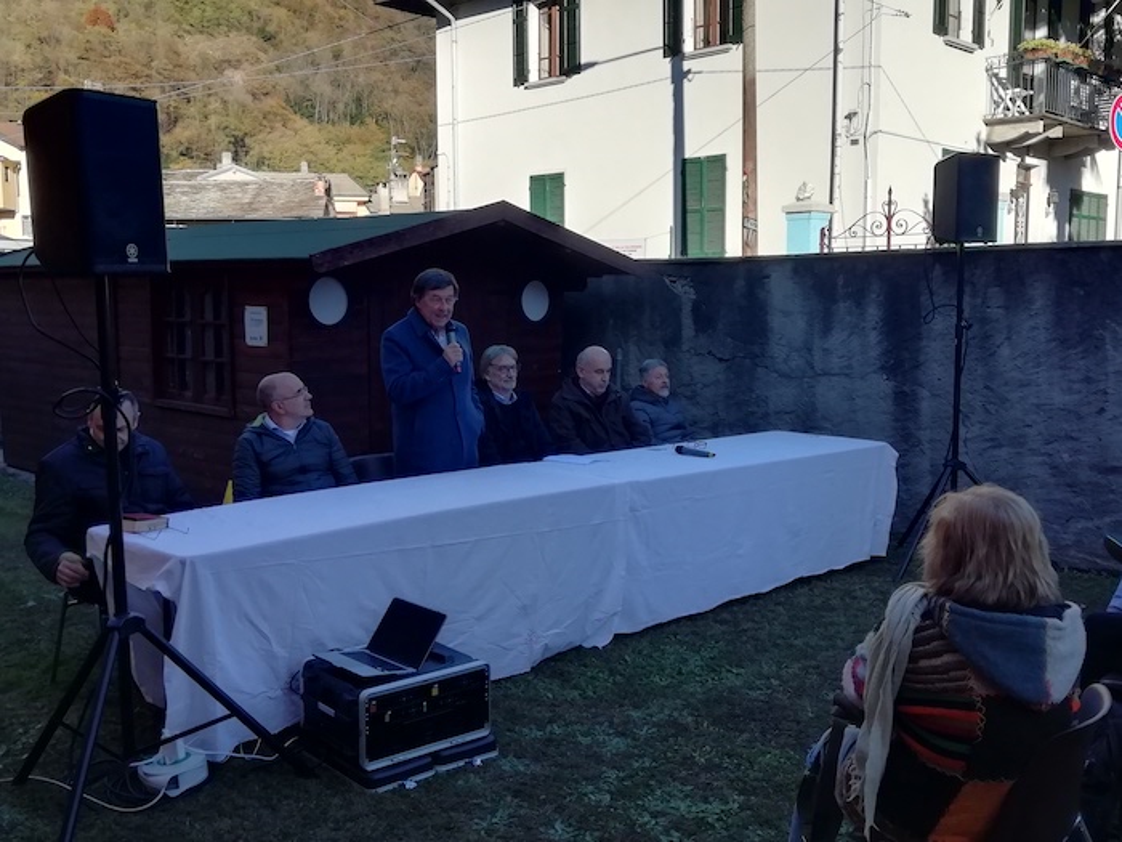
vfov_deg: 41.8
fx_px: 1102
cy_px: 421
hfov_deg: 54.0
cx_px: 561
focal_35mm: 34
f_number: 2.2
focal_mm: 3.46
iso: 50
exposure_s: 1/1229
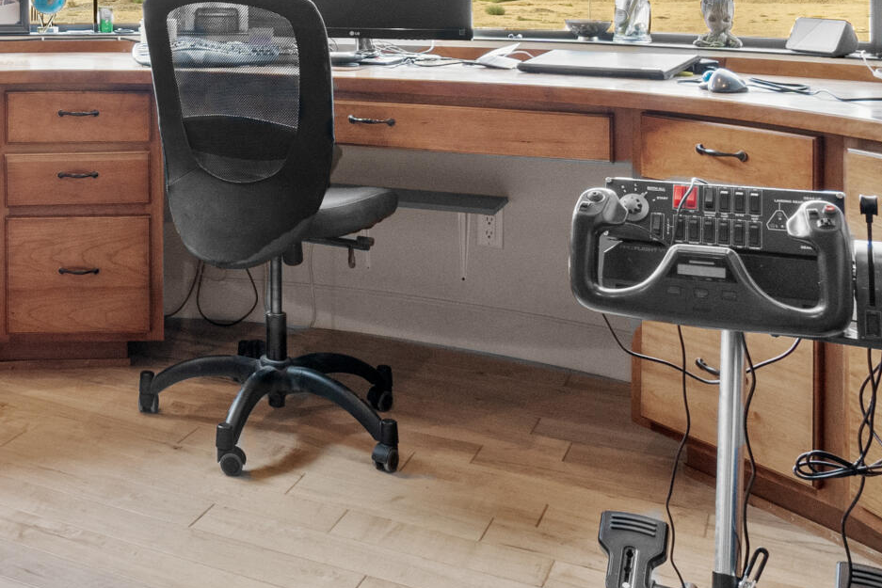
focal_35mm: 48
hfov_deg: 36.9
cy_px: -4
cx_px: 4
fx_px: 1176
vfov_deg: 26.5
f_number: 8
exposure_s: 1/6
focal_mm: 10
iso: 400
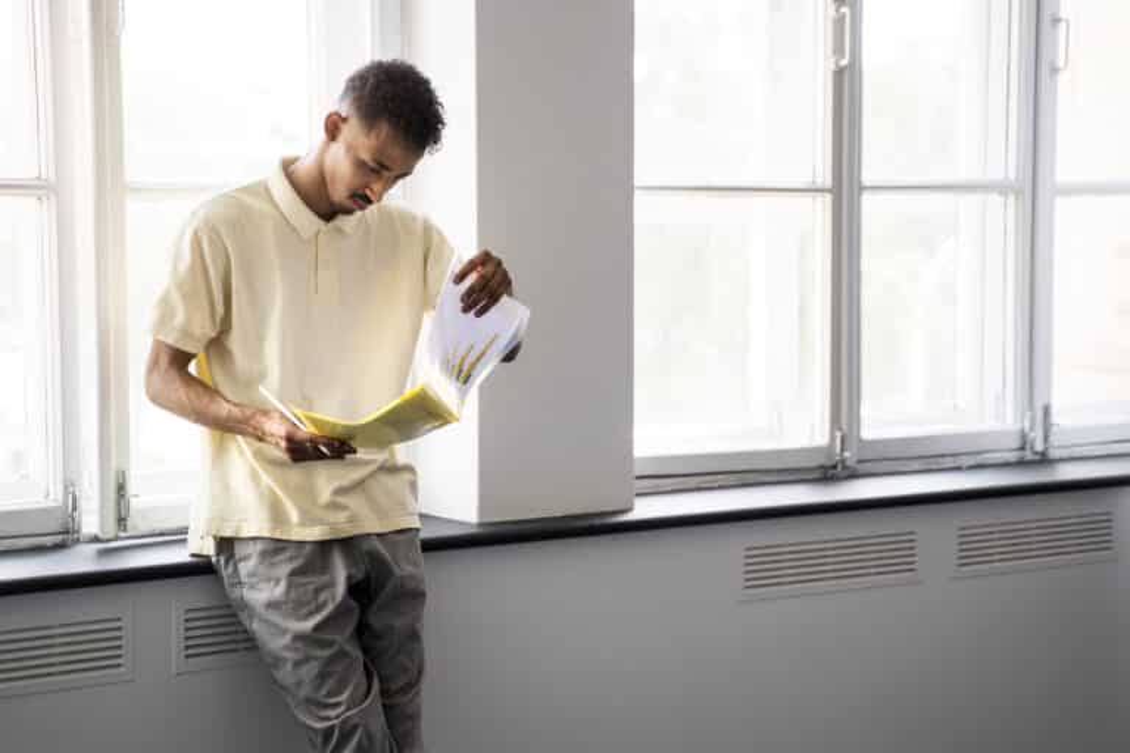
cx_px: 565
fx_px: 2228
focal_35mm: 71
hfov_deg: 28.5
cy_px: 376
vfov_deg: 19.2
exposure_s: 1/320
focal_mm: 71
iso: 500
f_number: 3.2
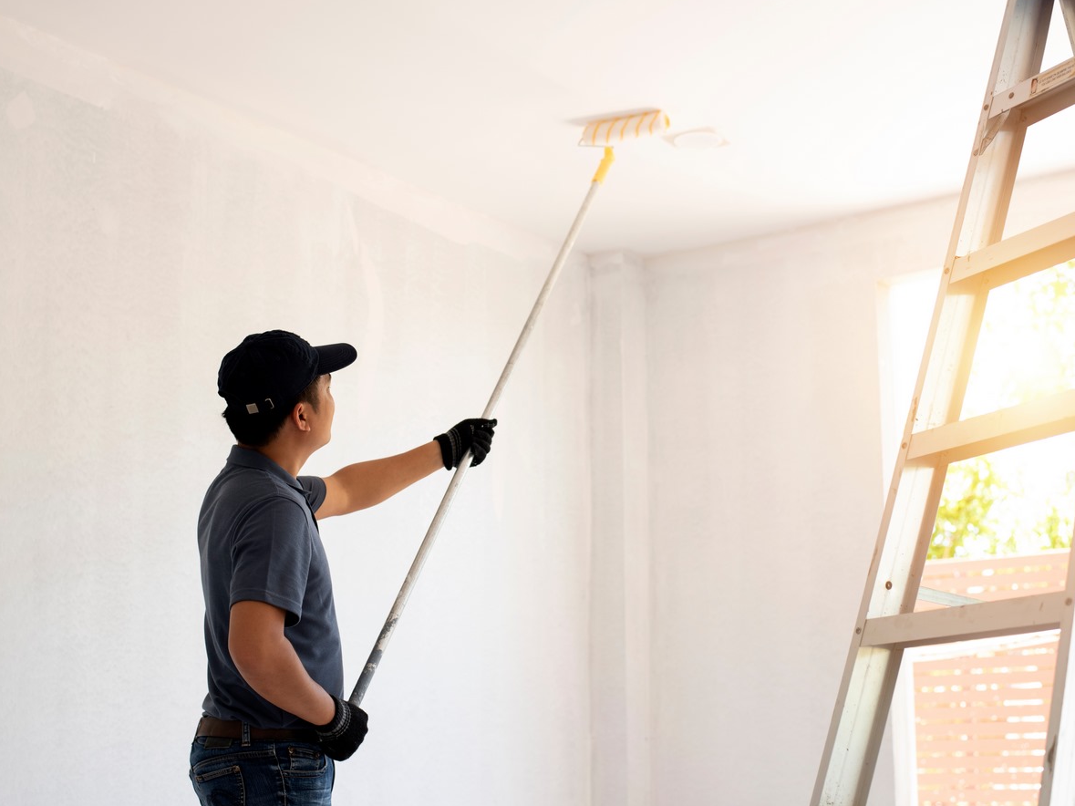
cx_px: 501
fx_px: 1708
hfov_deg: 34.9
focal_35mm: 55
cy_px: 402
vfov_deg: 26.6
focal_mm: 50
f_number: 4
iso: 400
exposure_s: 1/125
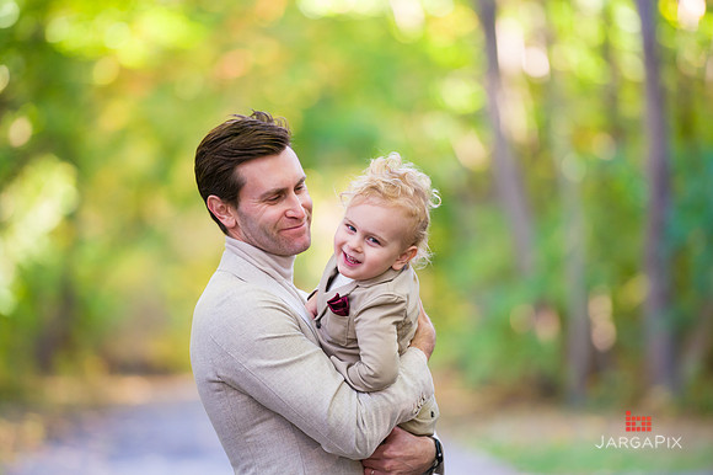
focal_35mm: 200
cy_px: 238
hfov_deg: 10.3
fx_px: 3959
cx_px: 356
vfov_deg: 6.9
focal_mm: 200
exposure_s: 1/200
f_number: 3.2
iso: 1600
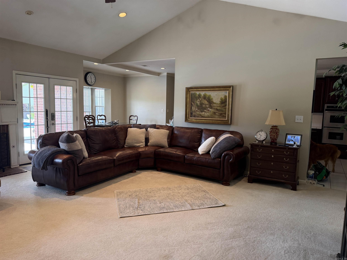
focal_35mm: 24
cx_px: 174
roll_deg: -1.7
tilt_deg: -5.7
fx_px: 241
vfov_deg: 56.8
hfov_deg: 71.6
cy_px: 130
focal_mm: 6.76
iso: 250
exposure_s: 1/120
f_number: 1.78
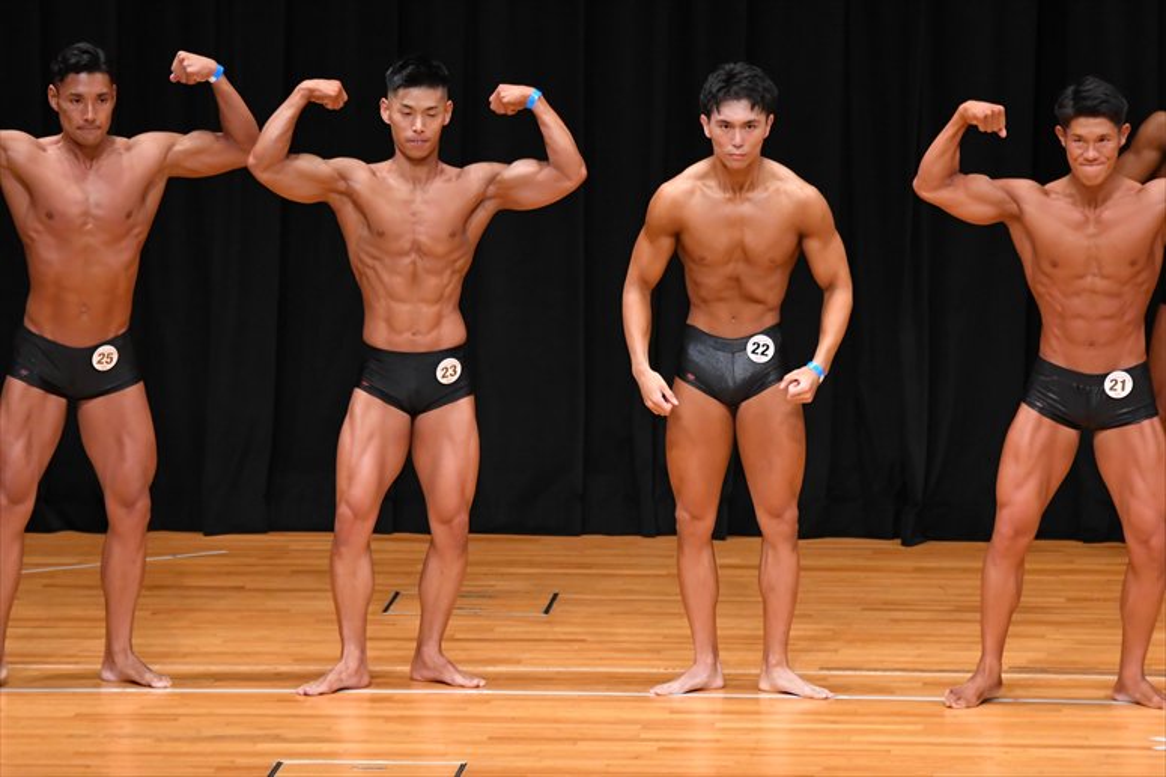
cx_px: 583
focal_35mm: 255
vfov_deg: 5.4
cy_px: 388
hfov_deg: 8.1
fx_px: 8255
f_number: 5.6
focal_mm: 170
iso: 4000
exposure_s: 1/400
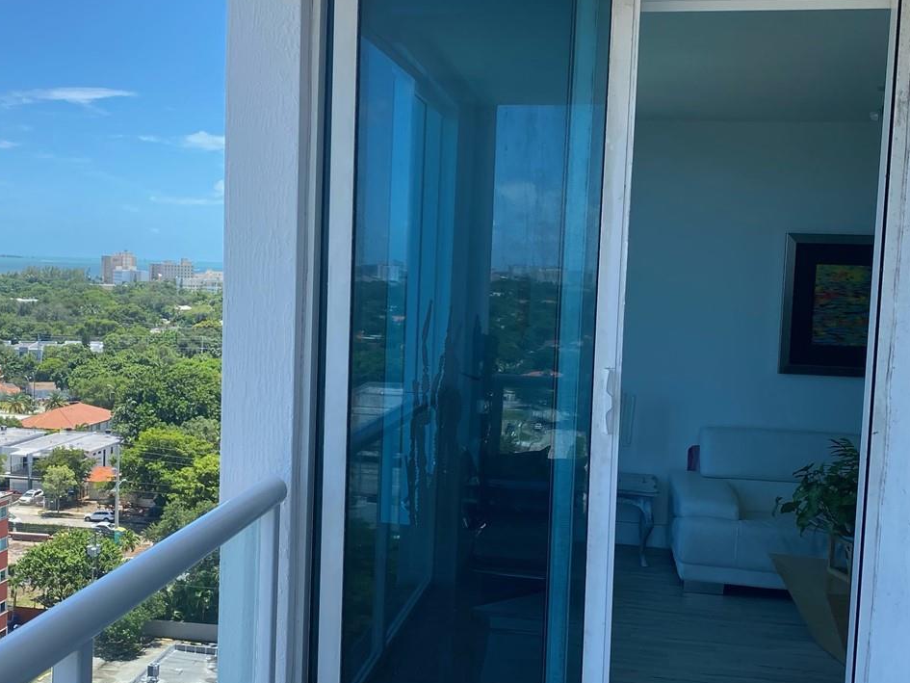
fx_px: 1157
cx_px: 361
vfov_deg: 32.9
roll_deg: -1.8
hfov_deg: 42.7
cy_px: 366
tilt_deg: -6.3
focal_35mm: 44
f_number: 1.8
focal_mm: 4.25
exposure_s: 1/1464
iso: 32
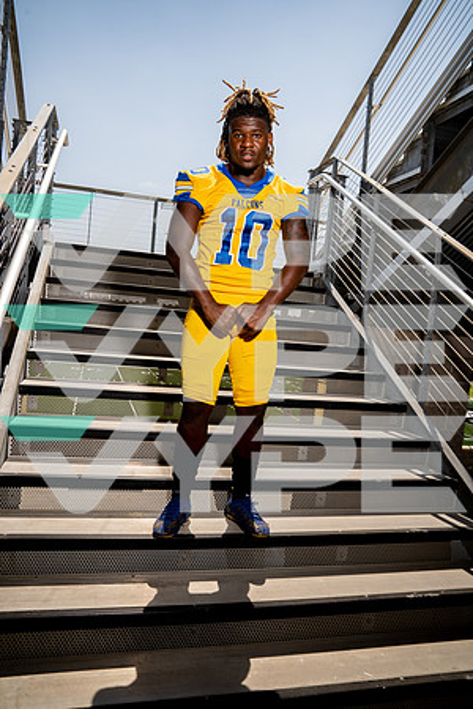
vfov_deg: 67.4
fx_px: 532
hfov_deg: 47.9
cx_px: 236
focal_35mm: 27
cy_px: 354
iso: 100
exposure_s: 1/250
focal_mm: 27
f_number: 8
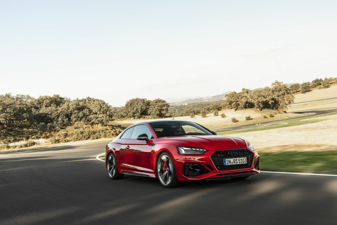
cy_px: 112
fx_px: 346
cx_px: 168
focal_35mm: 37
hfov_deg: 51.9
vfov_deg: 36.0
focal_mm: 37
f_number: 9
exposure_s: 1/30
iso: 50
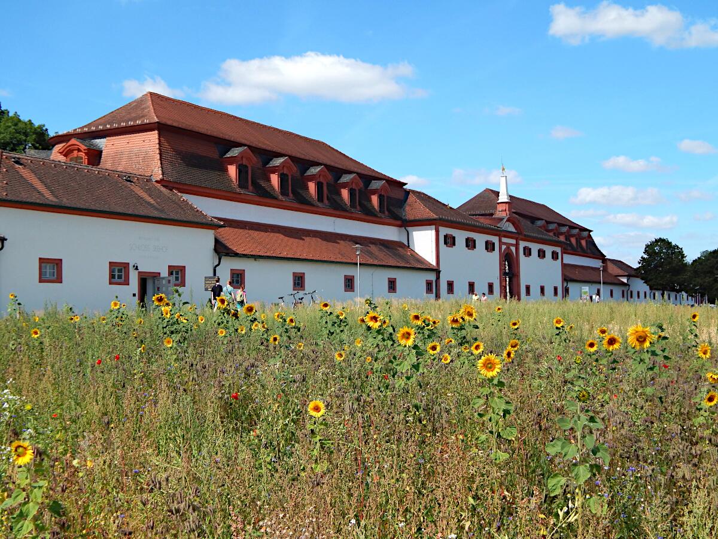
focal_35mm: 49
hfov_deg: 38.9
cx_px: 359
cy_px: 270
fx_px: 1016
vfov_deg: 29.7
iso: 125
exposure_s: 1/1250
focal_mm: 8.6
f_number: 3.7
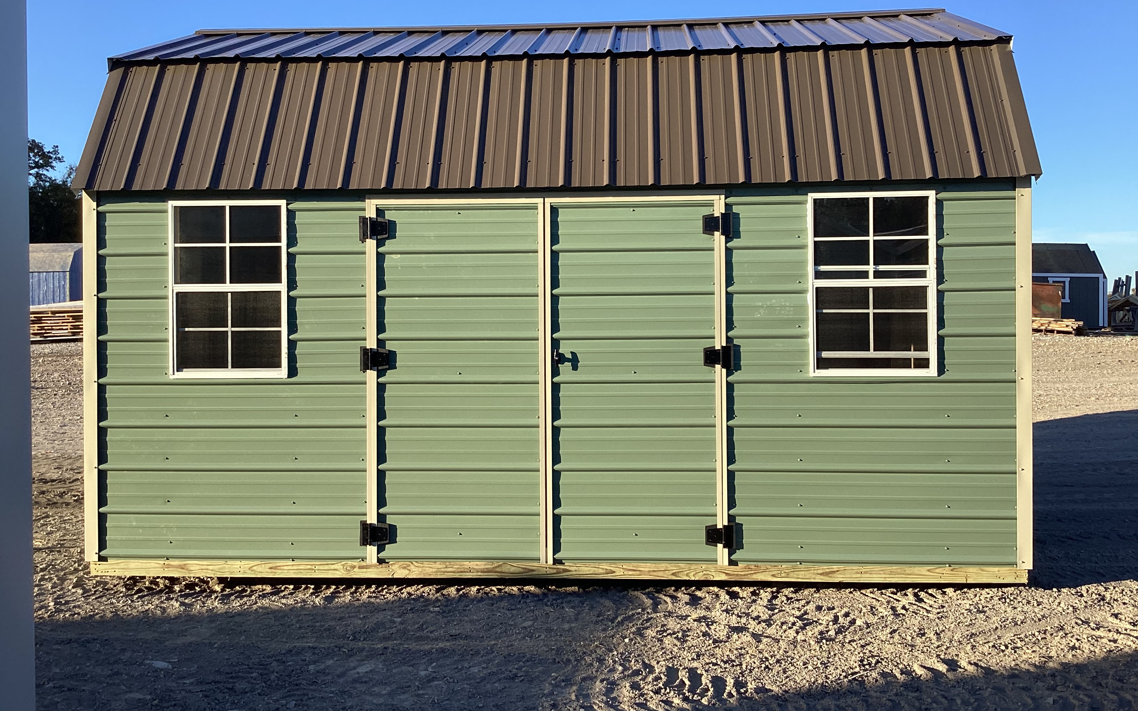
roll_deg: -0.6
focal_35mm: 33
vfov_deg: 38.2
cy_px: 293
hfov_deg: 58.1
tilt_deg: -1.0
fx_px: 1023
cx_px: 571
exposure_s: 1/547
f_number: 2.4
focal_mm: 3.3
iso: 25
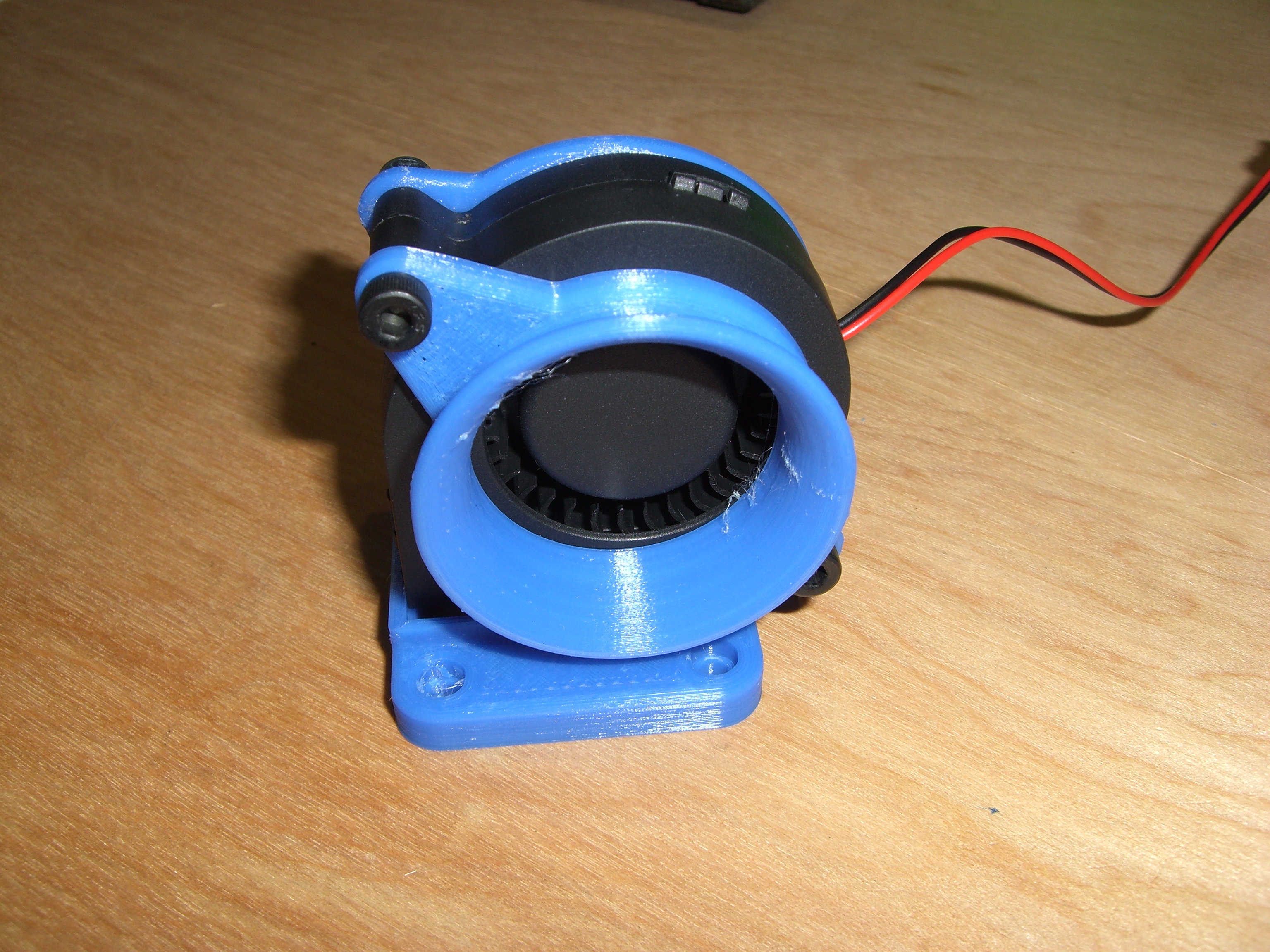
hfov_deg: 49.0
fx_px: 1394
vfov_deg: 37.7
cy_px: 476
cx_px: 635
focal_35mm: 38
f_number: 4.3
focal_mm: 6.2
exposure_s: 1/60
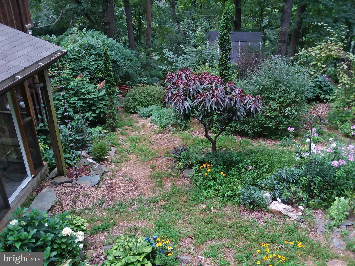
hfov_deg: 61.7
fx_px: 297
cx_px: 178
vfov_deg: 48.2
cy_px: 133
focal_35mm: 29
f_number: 1.9
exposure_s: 1/30
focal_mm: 2.47
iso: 100
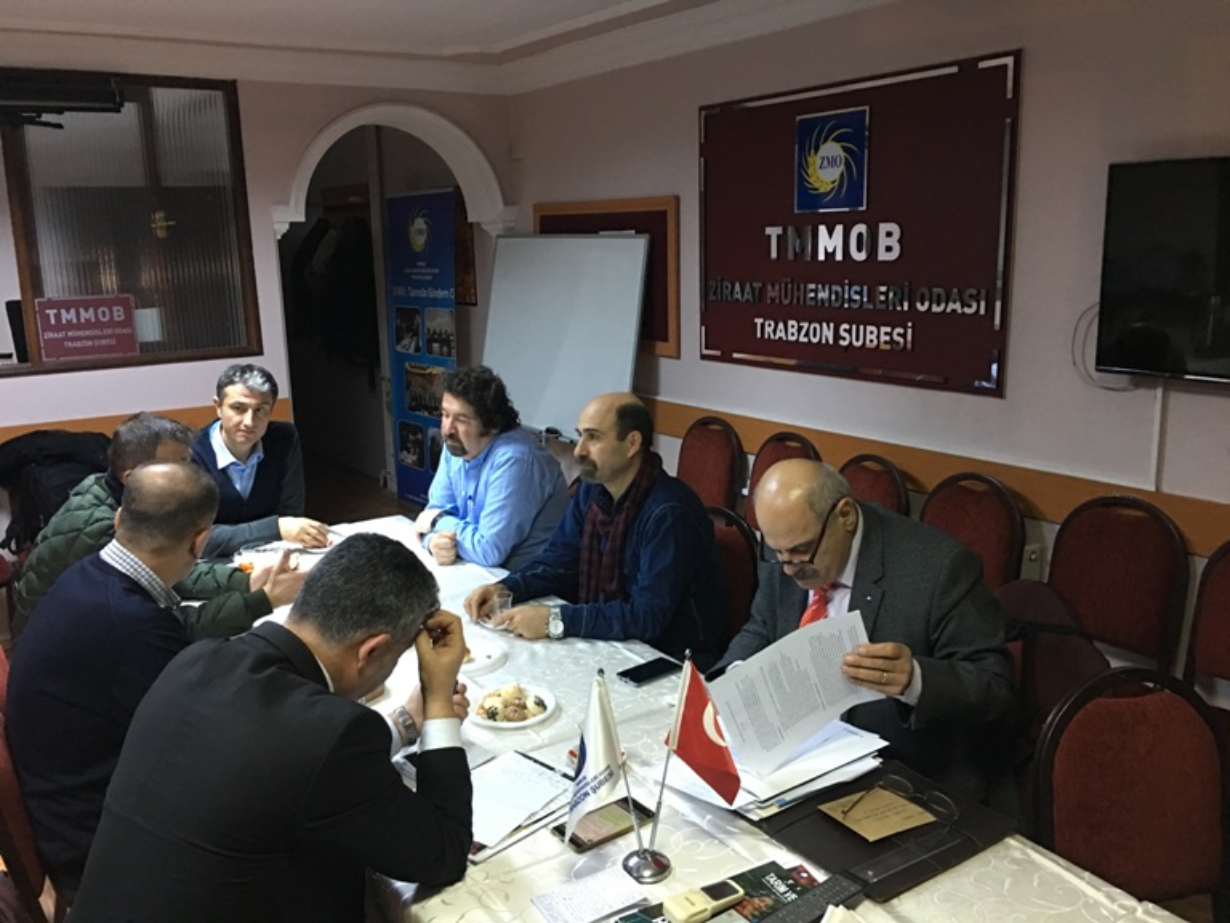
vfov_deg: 48.2
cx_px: 615
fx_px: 1030
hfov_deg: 61.7
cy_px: 462
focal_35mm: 29
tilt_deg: -10.5
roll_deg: +1.2
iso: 100
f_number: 2.2
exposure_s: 1/8
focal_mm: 4.15
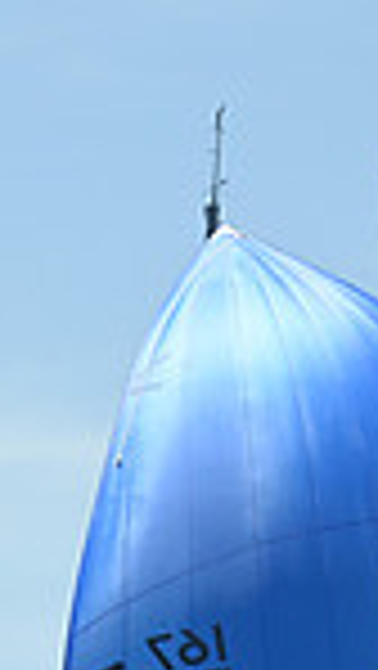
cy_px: 836
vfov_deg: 5.8
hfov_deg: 3.3
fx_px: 6528
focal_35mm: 367
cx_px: 151
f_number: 10
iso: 320
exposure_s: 1/1000
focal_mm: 90
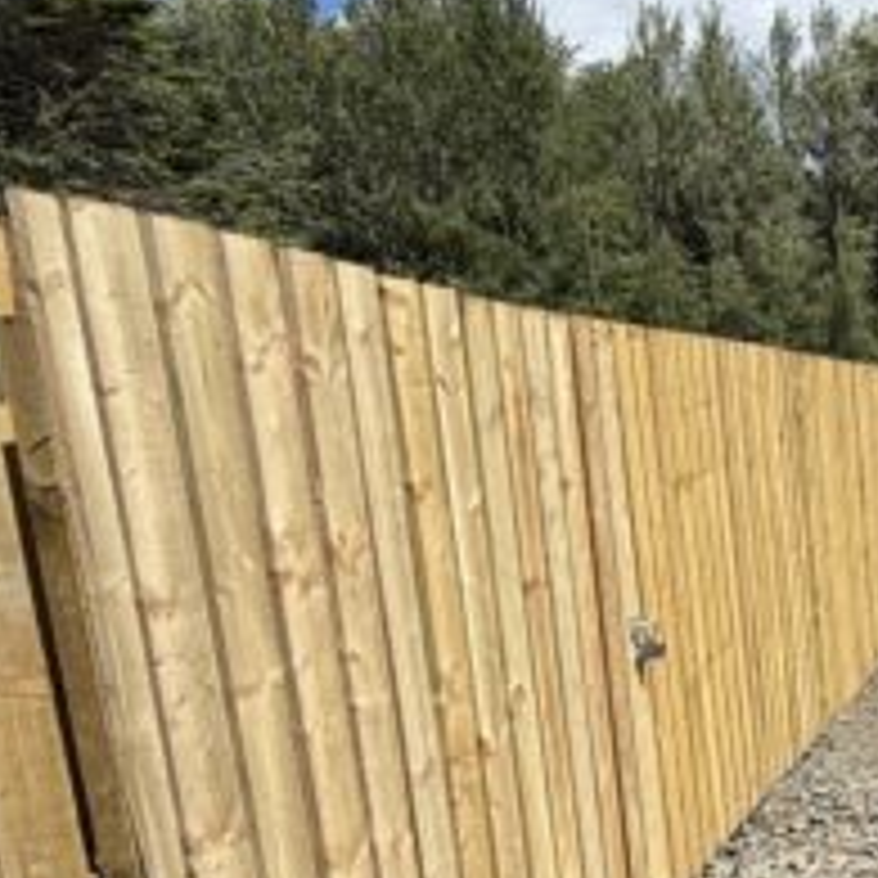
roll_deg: +1.5
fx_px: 1090
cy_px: 581
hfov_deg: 28.5
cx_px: 1315
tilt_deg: -6.7
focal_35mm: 38
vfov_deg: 43.3
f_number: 2.2
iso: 20
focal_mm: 2.22
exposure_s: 1/841
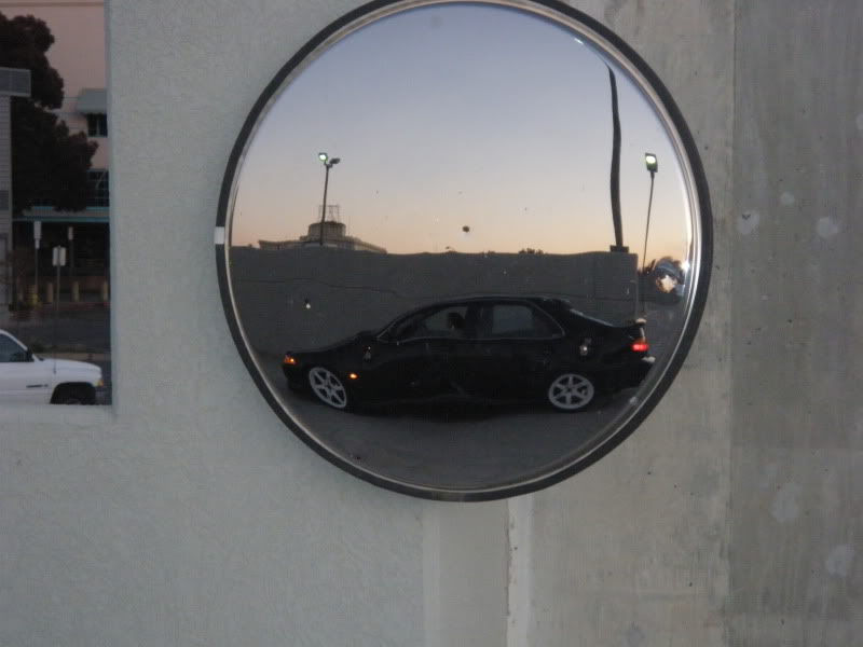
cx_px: 432
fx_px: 2842
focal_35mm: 114
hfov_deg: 17.3
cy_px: 324
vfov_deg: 13.0
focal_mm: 20.1
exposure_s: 1/125
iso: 500
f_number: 5
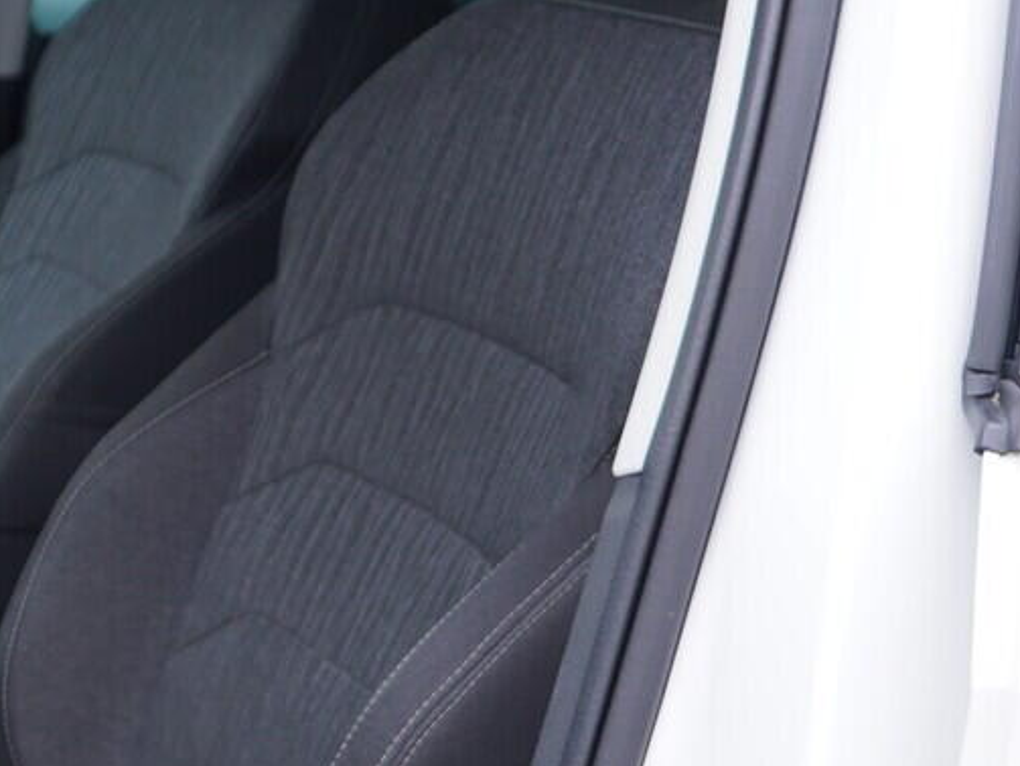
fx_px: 2919
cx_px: -363
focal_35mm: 99
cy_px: 531
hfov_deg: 18.3
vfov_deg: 14.9
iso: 160
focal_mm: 24
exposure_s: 1/40
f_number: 2.8
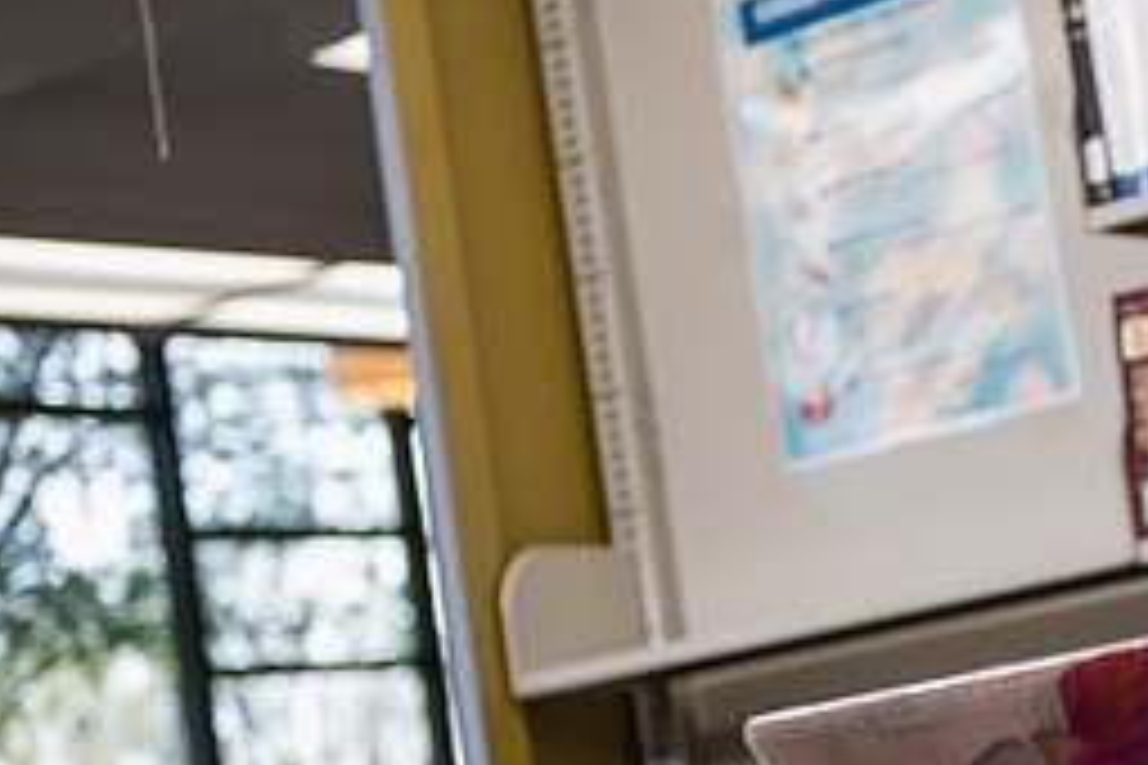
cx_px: 1198
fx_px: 3476
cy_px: 533
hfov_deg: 18.2
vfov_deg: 12.5
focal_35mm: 109
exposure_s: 1/200
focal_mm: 48
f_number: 2.8
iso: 400
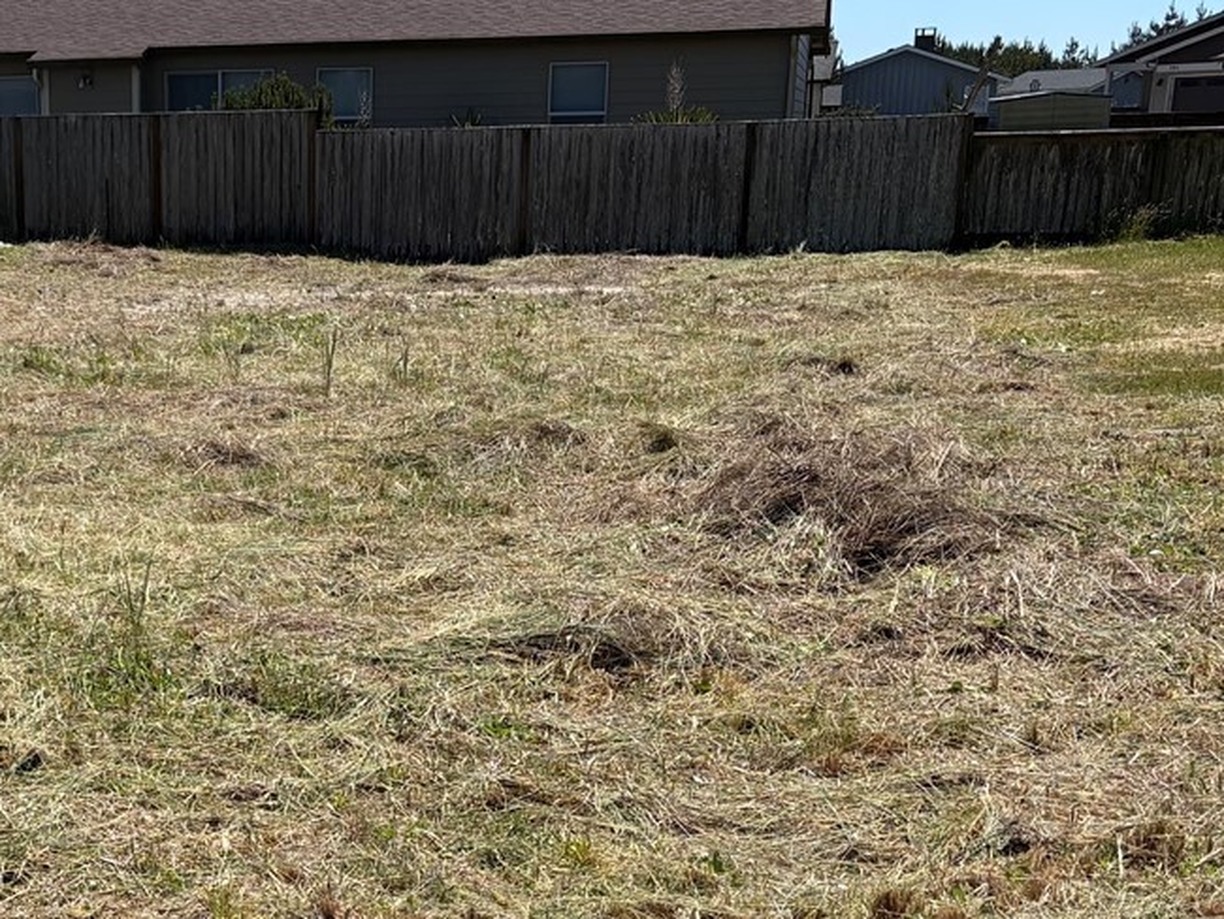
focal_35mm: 64
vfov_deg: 22.1
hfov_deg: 29.0
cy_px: 906
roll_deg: +1.6
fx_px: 2264
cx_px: 117
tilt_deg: -18.9
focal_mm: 5.96
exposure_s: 1/4065
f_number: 1.6
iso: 50
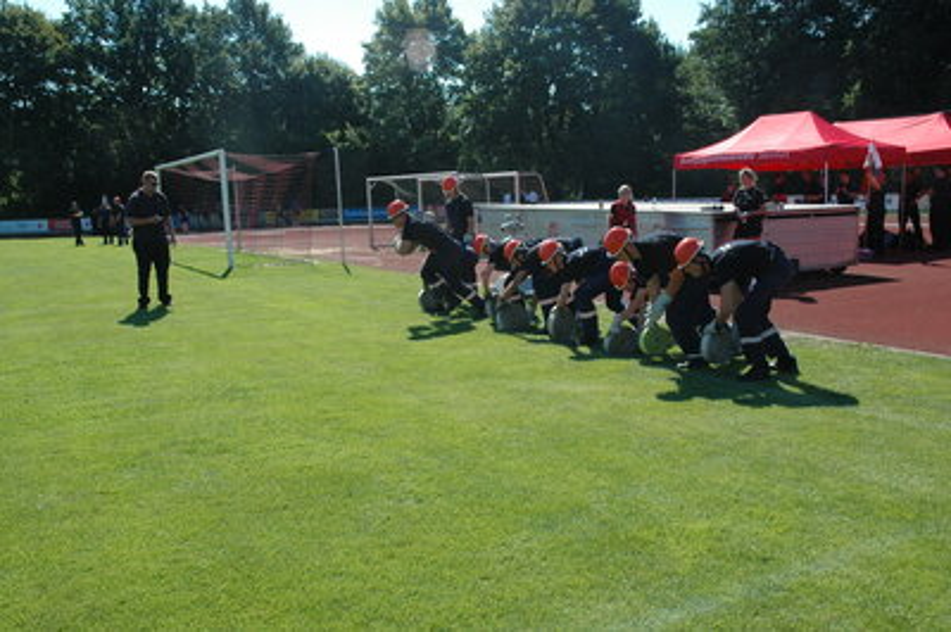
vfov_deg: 36.8
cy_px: 316
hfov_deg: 53.2
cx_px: 476
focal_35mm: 36
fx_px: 950
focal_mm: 24
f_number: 9
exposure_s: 1/320
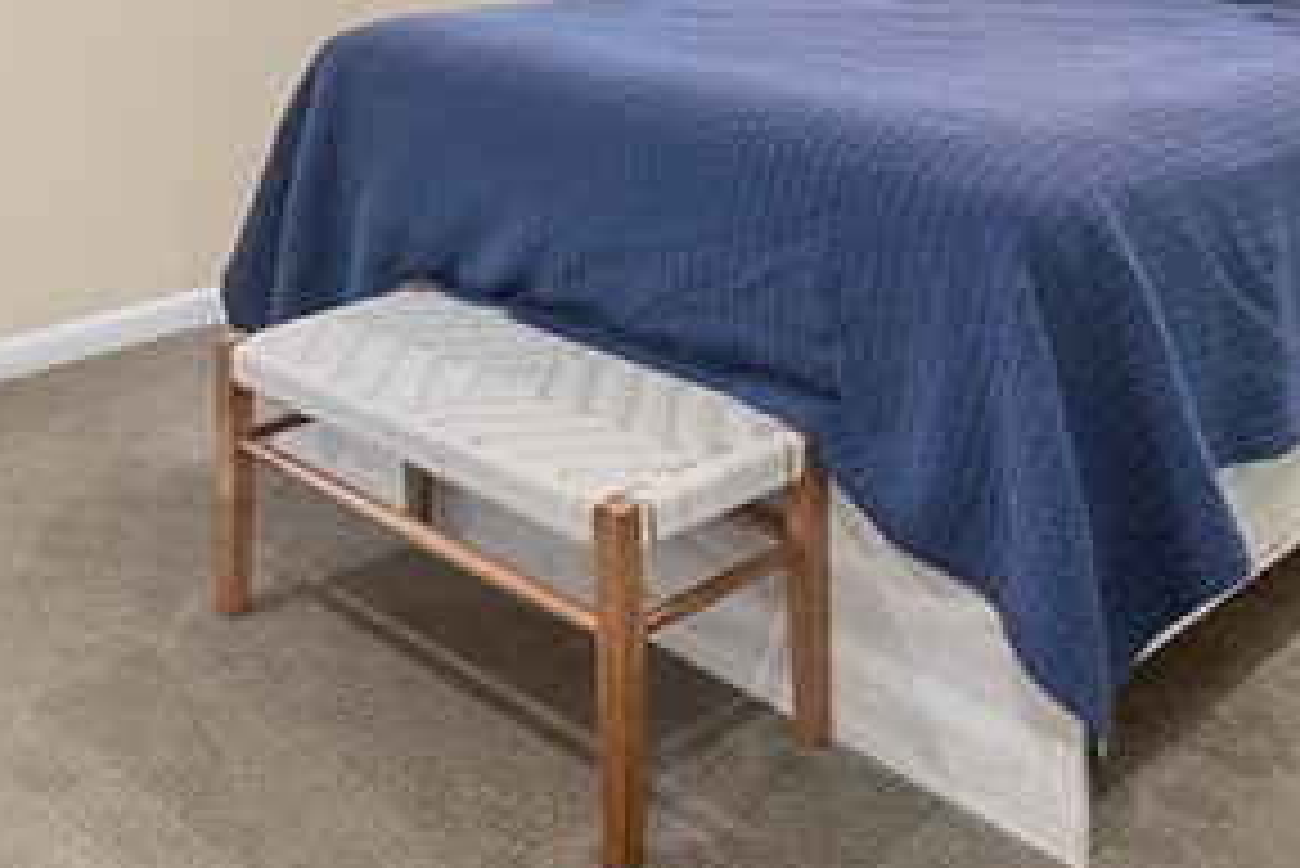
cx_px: 547
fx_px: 1626
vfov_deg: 26.6
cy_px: -171
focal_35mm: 45
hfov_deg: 43.4
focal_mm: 12
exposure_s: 1/13
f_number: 11
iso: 2000
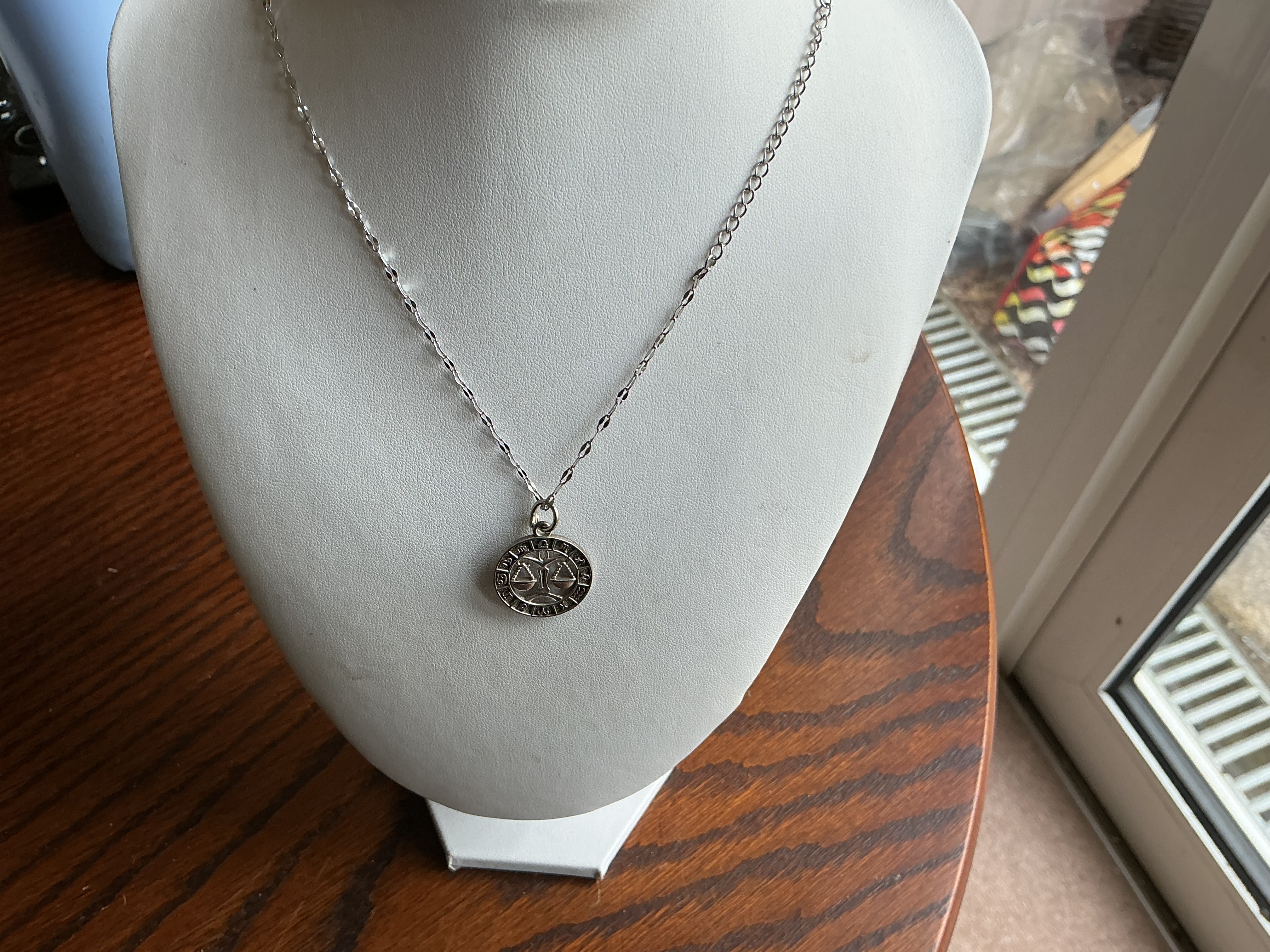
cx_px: 635
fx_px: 1064
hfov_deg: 61.7
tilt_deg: -51.6
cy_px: 476
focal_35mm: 29
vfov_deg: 48.2
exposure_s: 1/100
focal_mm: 3
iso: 32
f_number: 1.8
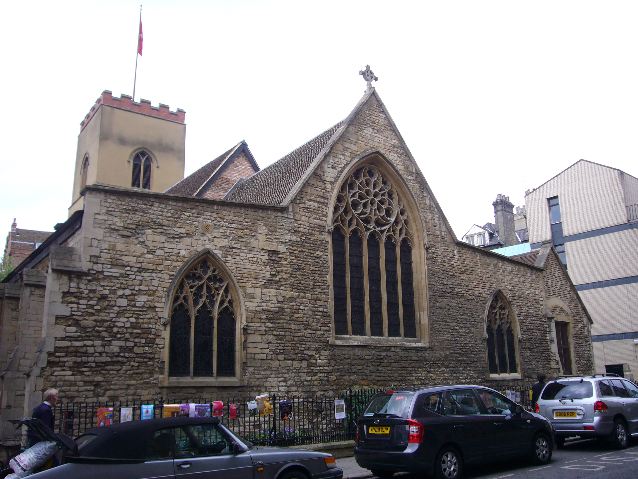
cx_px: 319
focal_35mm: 32
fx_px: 590
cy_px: 240
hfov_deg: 56.8
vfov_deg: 44.2
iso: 80
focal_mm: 5.2
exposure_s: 1/320
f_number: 2.9
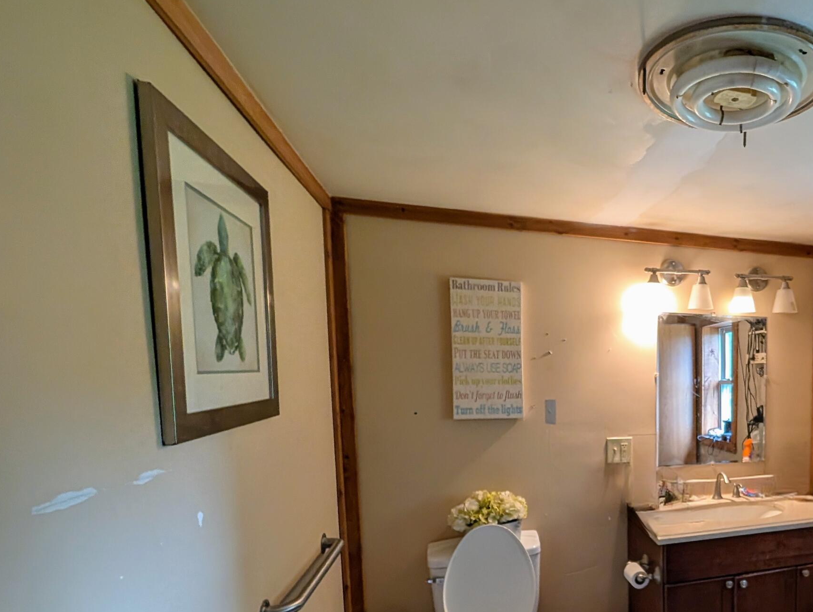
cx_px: 663
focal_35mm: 21
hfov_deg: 70.2
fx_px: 494
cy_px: 418
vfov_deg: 61.7
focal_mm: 2.02
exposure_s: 1/60
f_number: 1.7
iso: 169
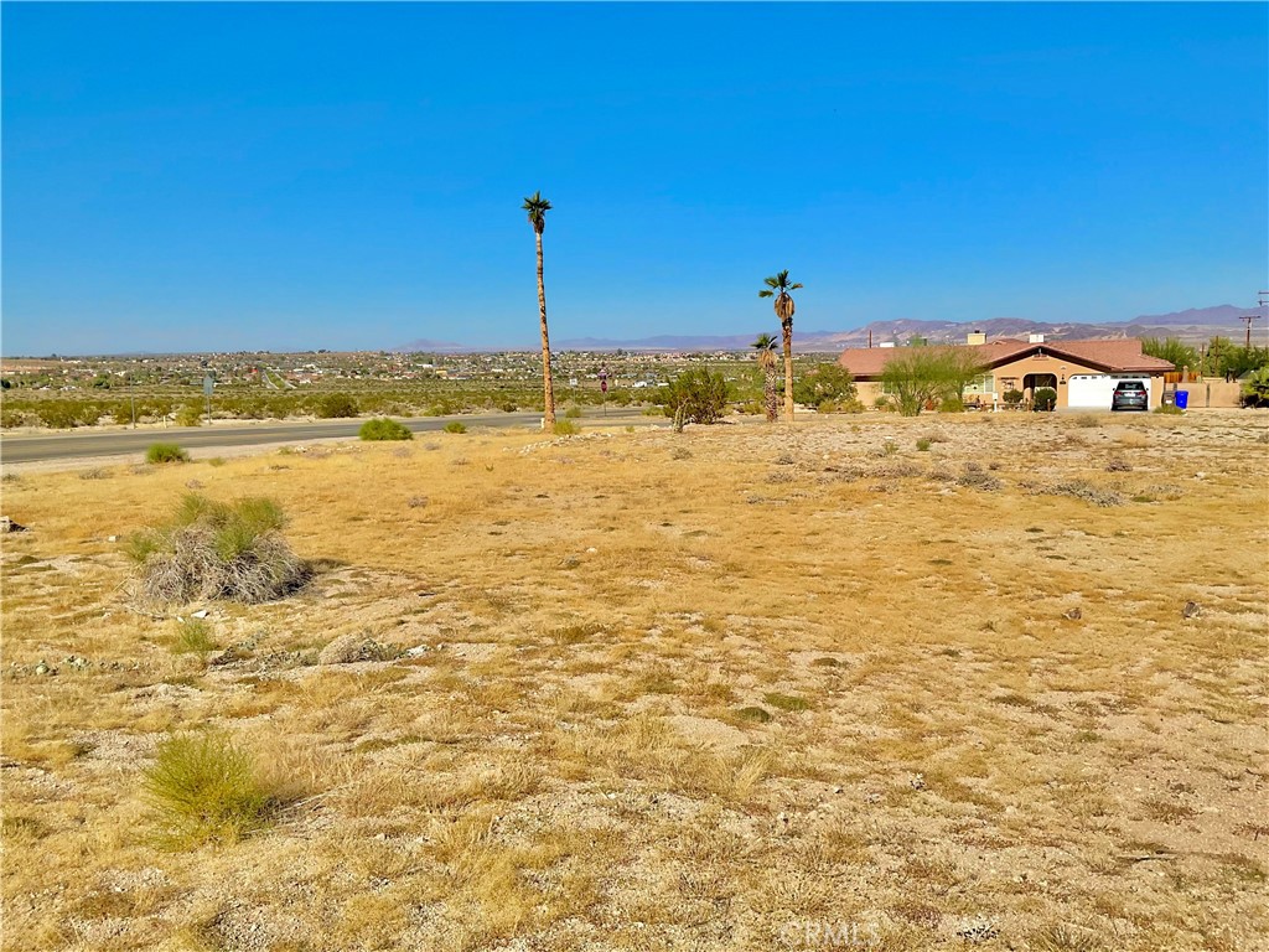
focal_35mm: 29
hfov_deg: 61.7
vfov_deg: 48.2
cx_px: 634
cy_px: 476
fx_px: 1063
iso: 16
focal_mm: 3
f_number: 1.8
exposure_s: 1/4405
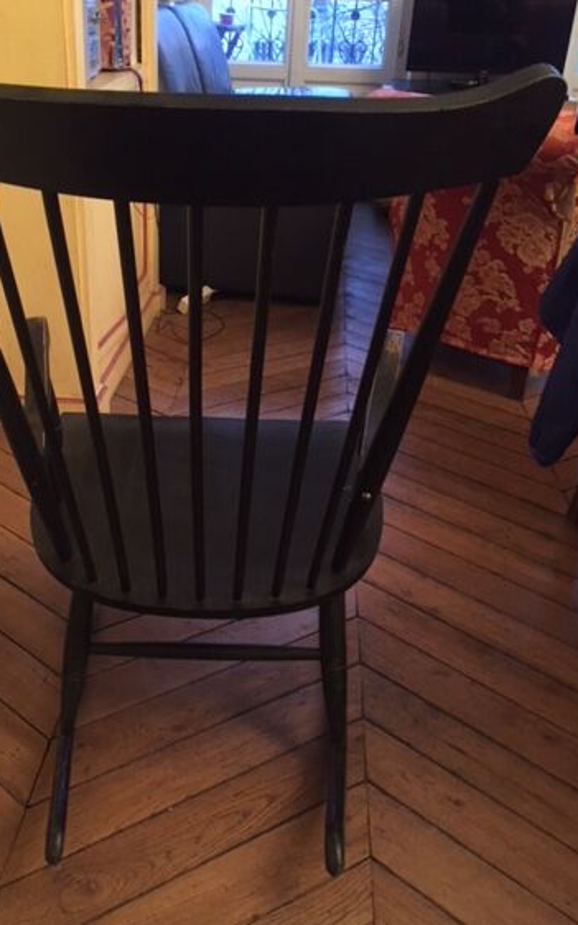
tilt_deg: -28.1
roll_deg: -0.7
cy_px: 472
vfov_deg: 55.3
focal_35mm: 35
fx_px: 883
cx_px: 201
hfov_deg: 36.0
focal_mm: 4.15
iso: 320
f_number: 2.2
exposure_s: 1/17
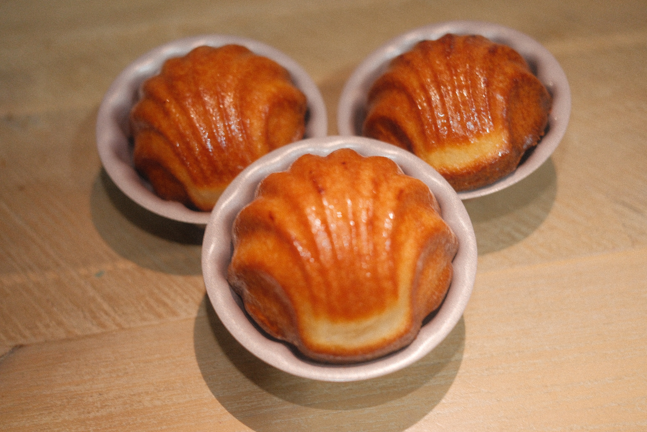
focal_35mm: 35
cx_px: 324
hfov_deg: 54.4
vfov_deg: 37.9
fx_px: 629
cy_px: 216
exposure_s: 1/60
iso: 1250
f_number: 2.8
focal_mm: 23
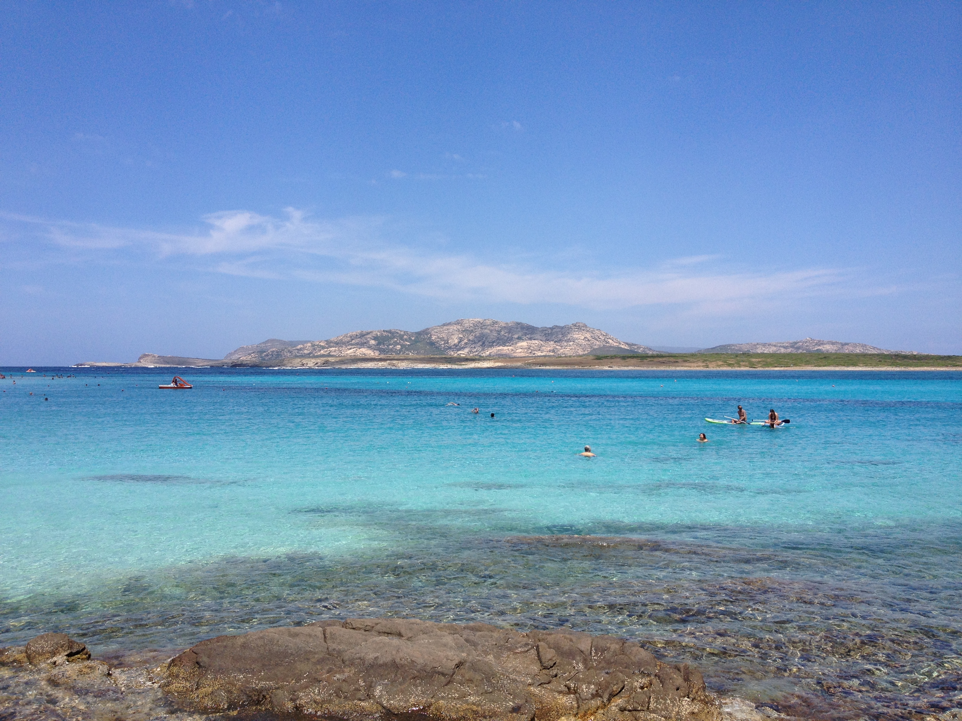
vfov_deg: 40.7
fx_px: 973
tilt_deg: -2.4
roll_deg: +0.6
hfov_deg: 52.6
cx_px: 481
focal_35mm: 35
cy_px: 360
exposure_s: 1/2404
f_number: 2.4
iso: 50
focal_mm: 4.28
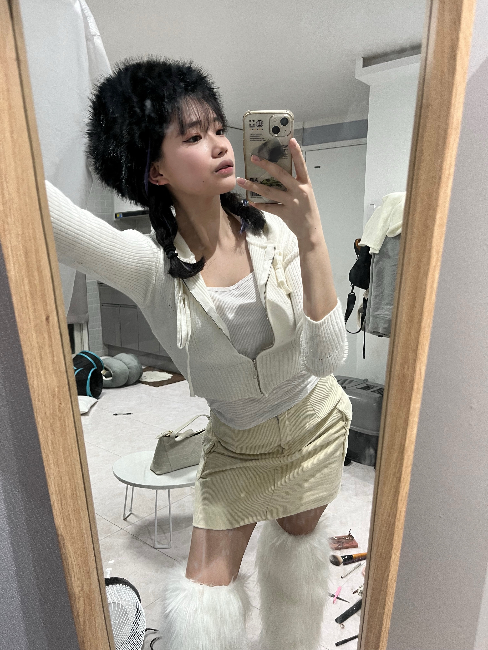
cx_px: 244
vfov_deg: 67.3
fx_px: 489
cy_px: 325
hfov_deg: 53.1
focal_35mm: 26
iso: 100
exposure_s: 1/60
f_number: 1.6
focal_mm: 5.1
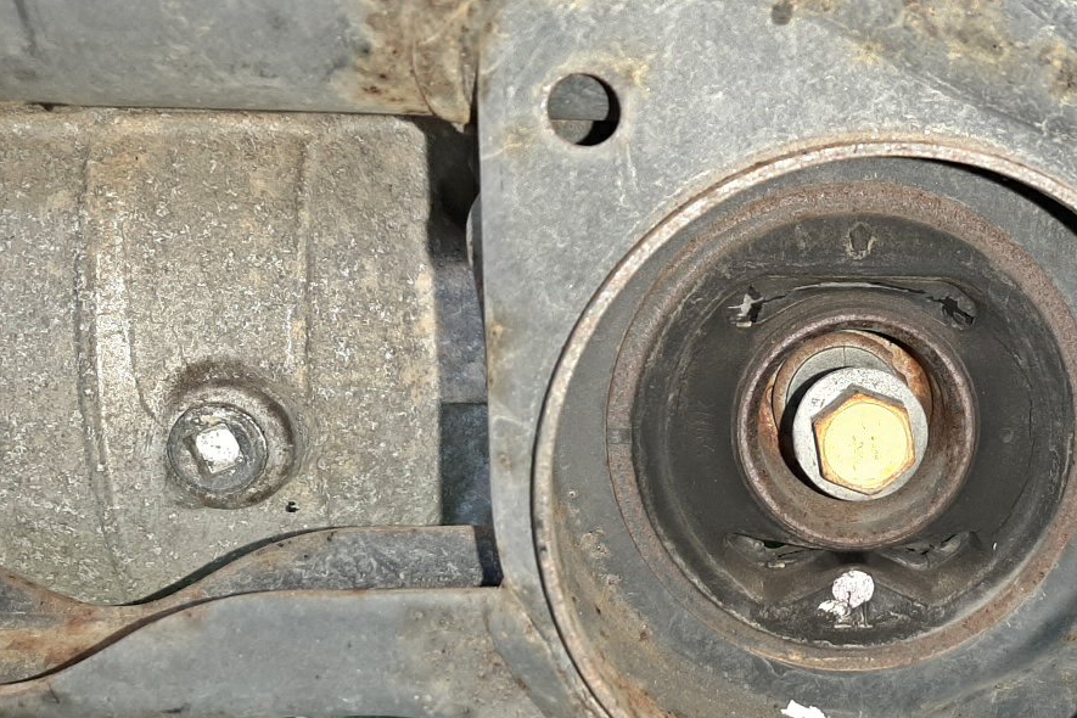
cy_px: 450
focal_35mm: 44
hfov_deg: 42.5
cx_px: 863
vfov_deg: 30.4
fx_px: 1316
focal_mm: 3.93
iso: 177
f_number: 1.7
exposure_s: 1/33
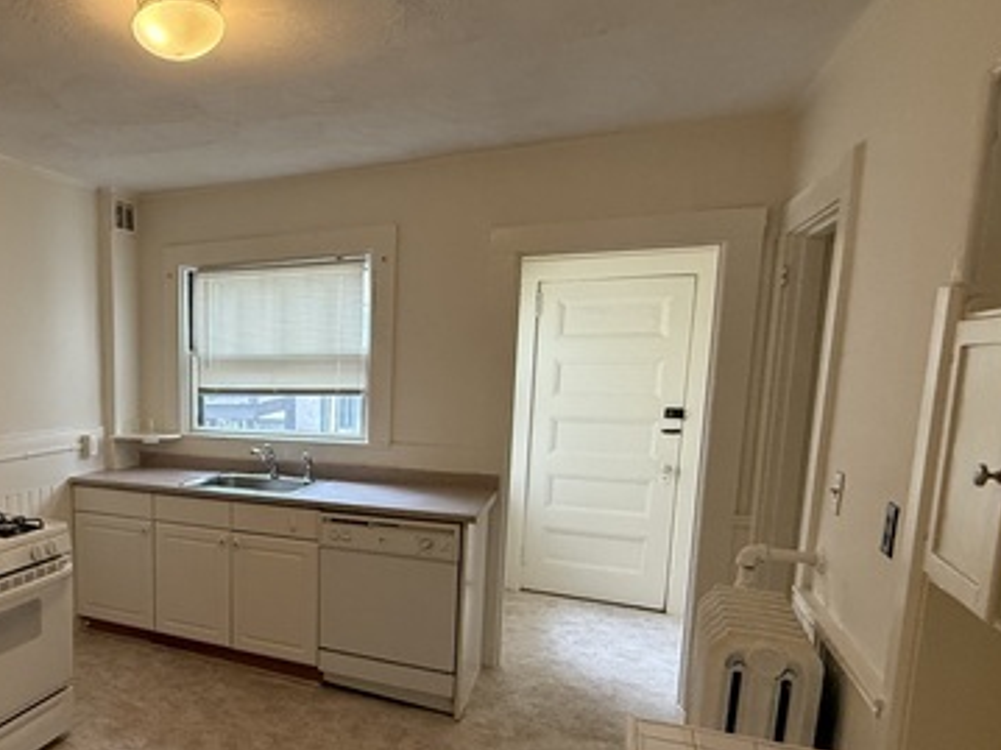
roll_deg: +0.6
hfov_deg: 60.9
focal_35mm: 26
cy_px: 471
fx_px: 752
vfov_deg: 52.4
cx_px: 177
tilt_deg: -9.0
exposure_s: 1/120
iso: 320
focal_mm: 2.22
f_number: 2.2
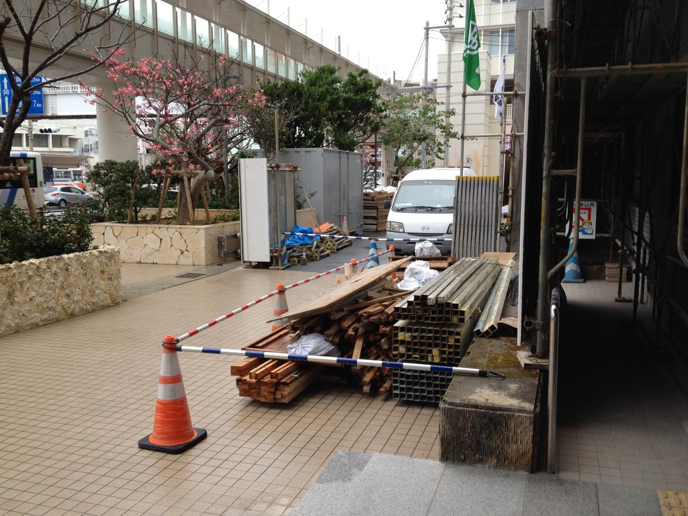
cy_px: 258
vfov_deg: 40.7
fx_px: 696
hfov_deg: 52.6
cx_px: 344
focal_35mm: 35
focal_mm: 4.28
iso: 50
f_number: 2.4
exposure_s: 1/177
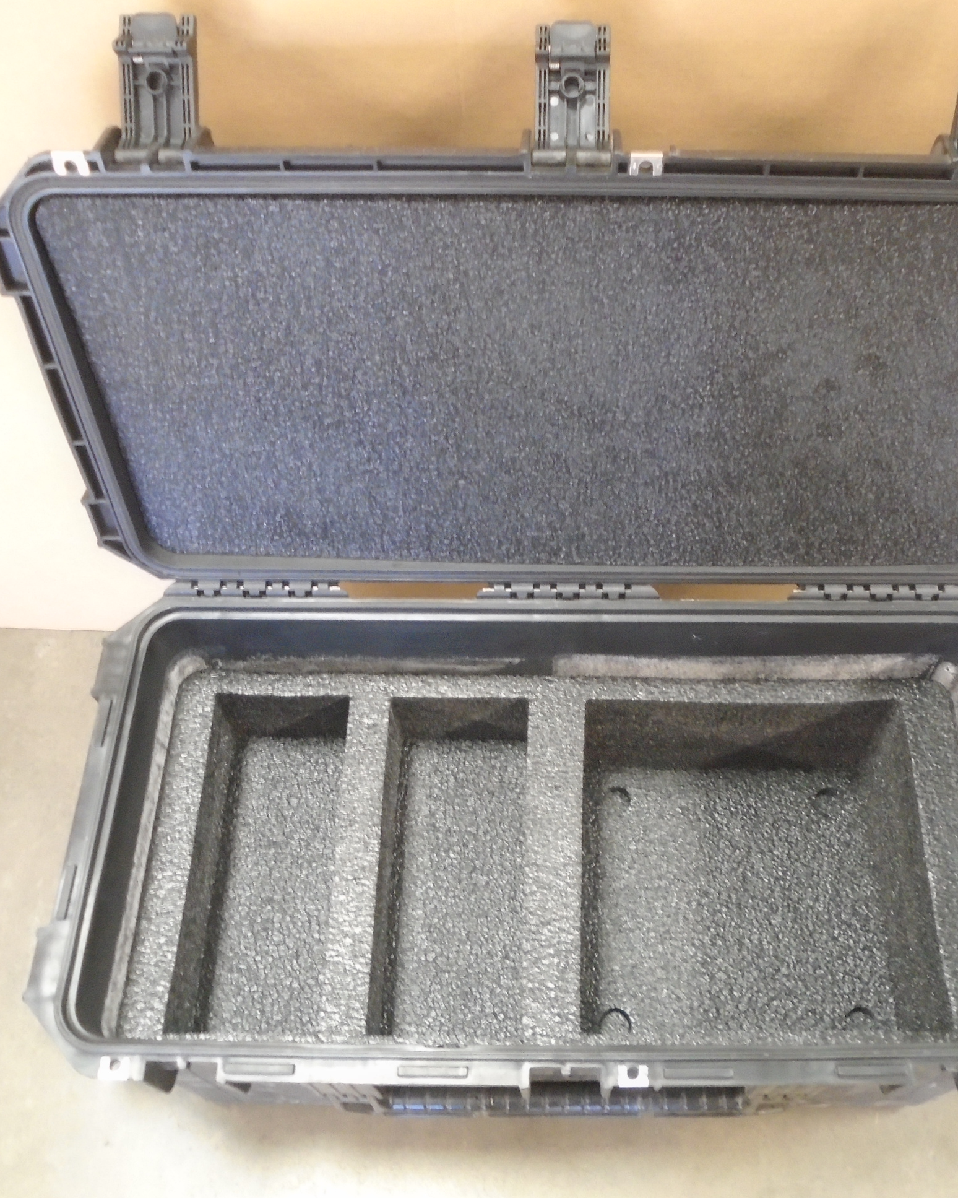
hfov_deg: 43.2
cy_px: 600
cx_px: 569
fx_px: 1205
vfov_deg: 52.8
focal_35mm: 34
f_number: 3.2
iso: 400
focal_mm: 4.6
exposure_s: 1/6
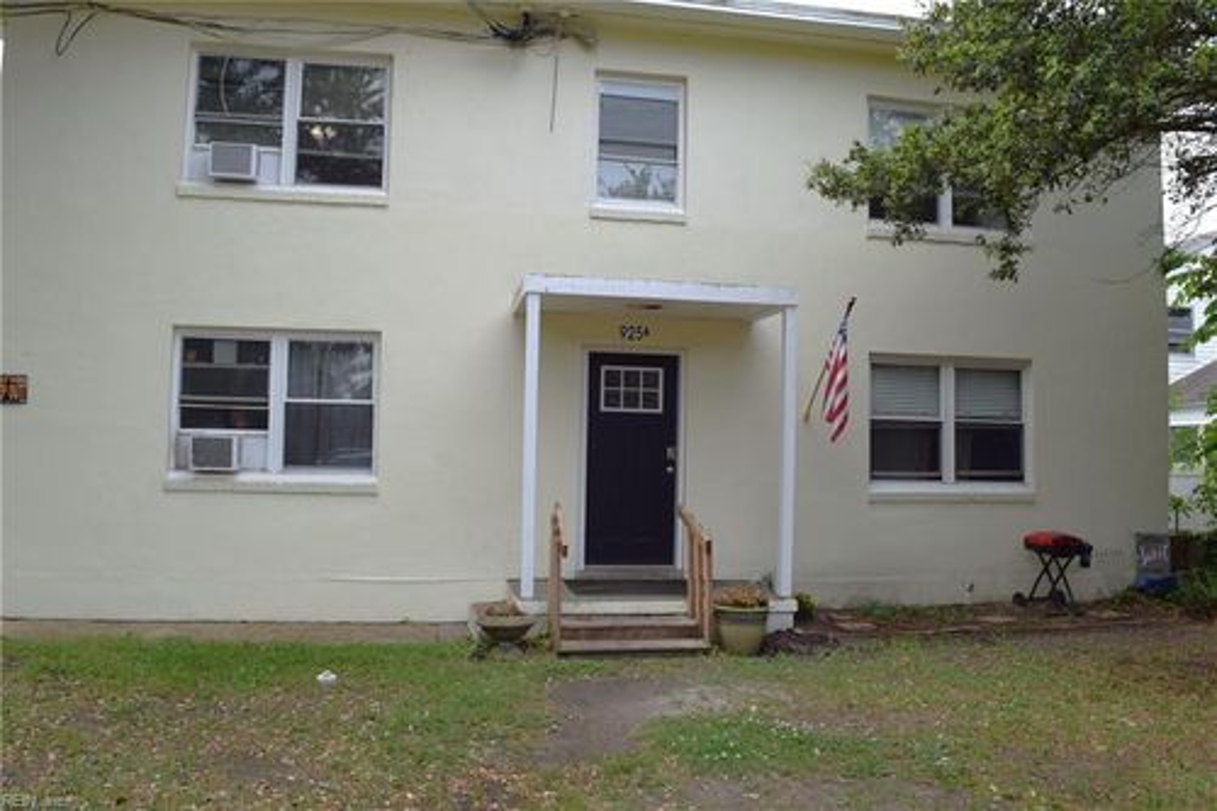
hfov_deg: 67.4
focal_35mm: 27
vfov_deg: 47.9
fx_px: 912
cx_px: 608
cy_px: 406
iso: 220
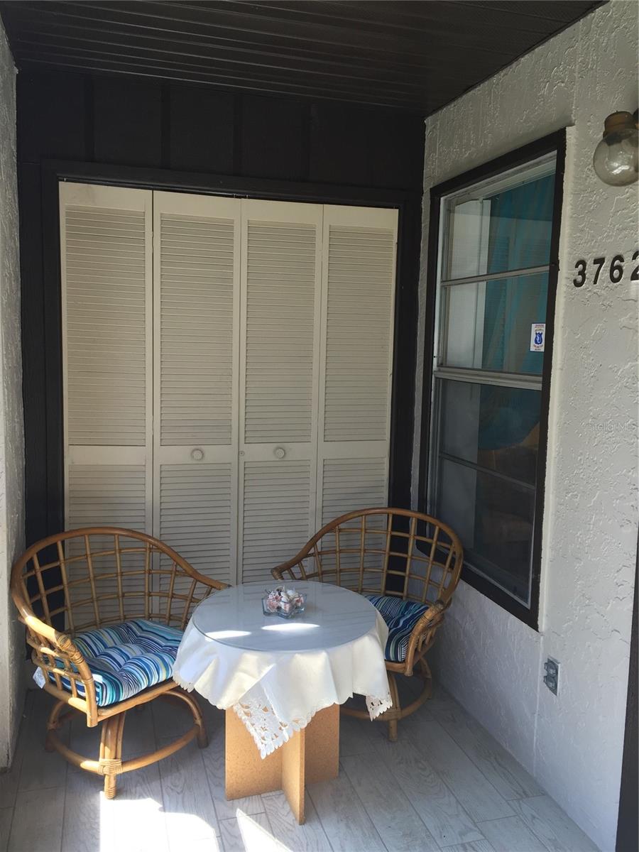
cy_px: 426
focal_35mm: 29
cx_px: 320
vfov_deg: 61.7
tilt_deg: -5.4
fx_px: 714
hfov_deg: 48.2
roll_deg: -1.7
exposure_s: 1/120
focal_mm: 4.15
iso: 50
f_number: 2.2
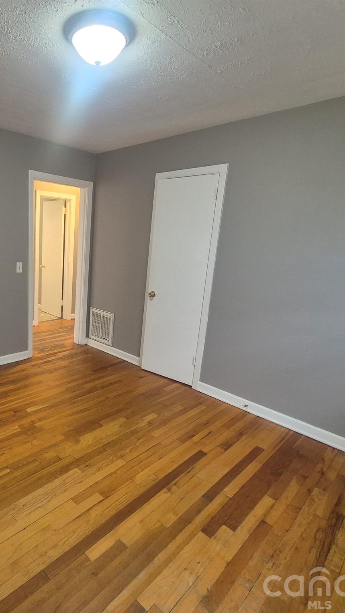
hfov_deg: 56.0
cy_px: 308
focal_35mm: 19
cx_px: 94
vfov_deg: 89.6
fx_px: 309
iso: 400
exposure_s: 1/60
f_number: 2.2
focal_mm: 1.74
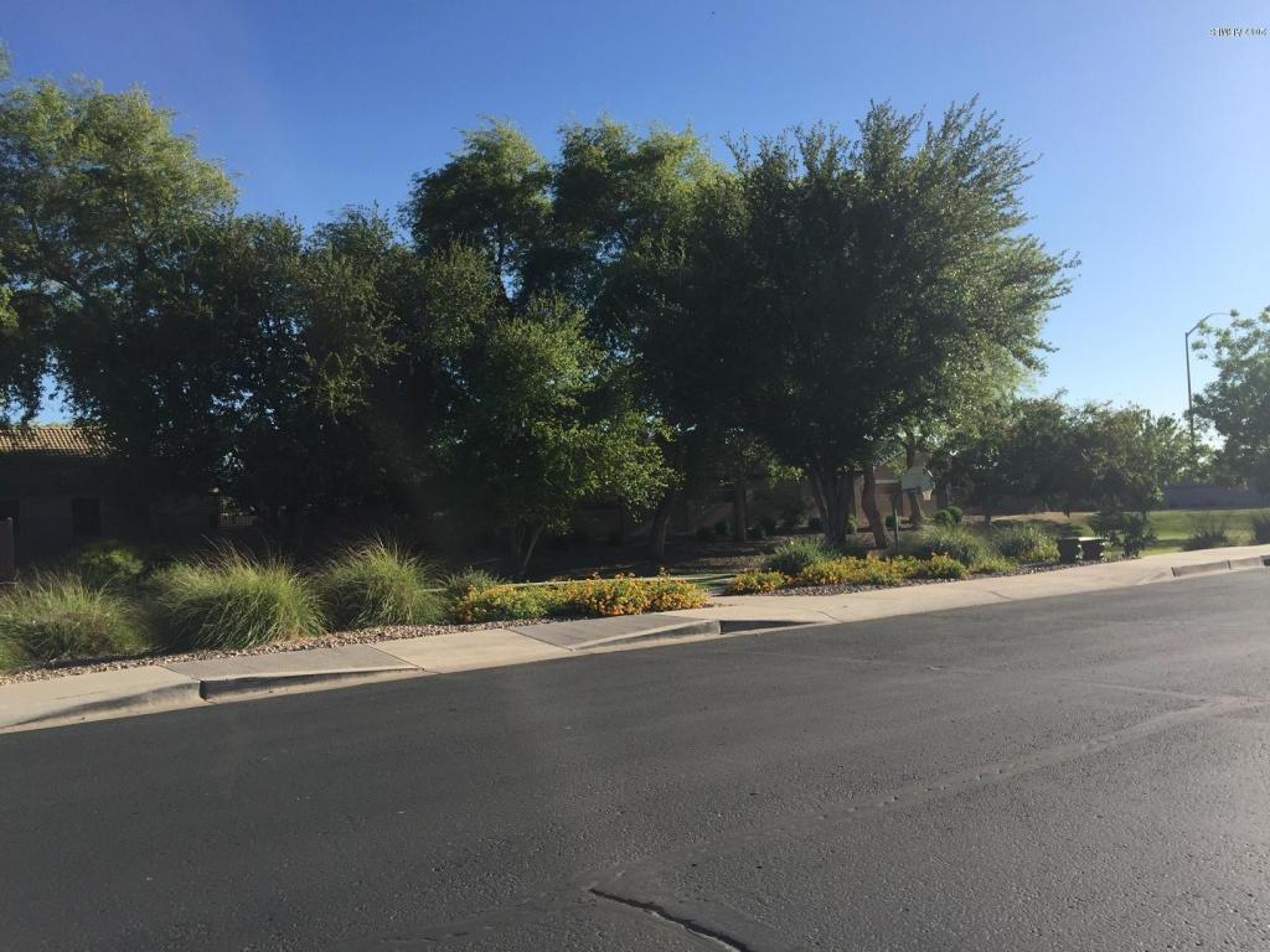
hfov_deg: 61.7
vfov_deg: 48.2
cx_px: 635
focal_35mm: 29
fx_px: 1064
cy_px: 476
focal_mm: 4.15
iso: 32
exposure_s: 1/1647
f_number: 2.2
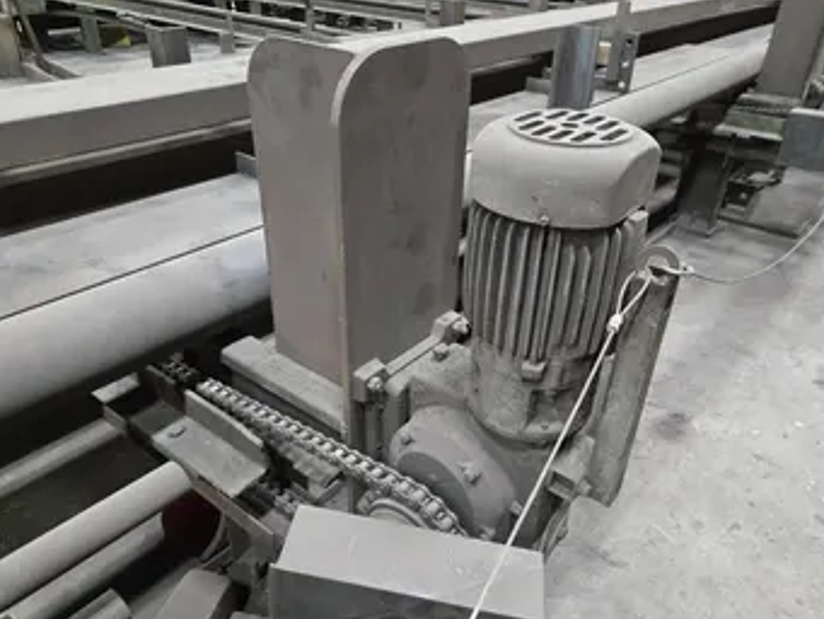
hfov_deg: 65.3
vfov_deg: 51.3
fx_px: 643
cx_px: 425
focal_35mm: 27
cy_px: 329
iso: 800
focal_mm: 5.4
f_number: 1.8
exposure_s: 1/60
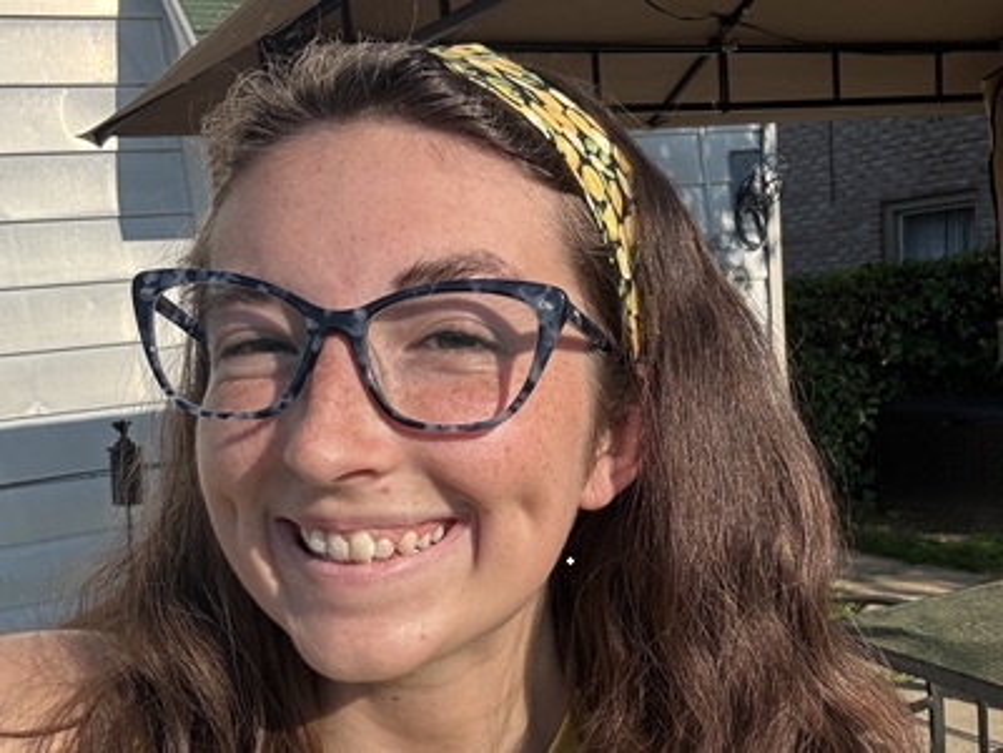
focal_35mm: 30
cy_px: 376
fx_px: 869
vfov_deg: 46.8
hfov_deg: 60.0
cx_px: 502
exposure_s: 1/1383
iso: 25
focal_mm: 2.69
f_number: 1.9
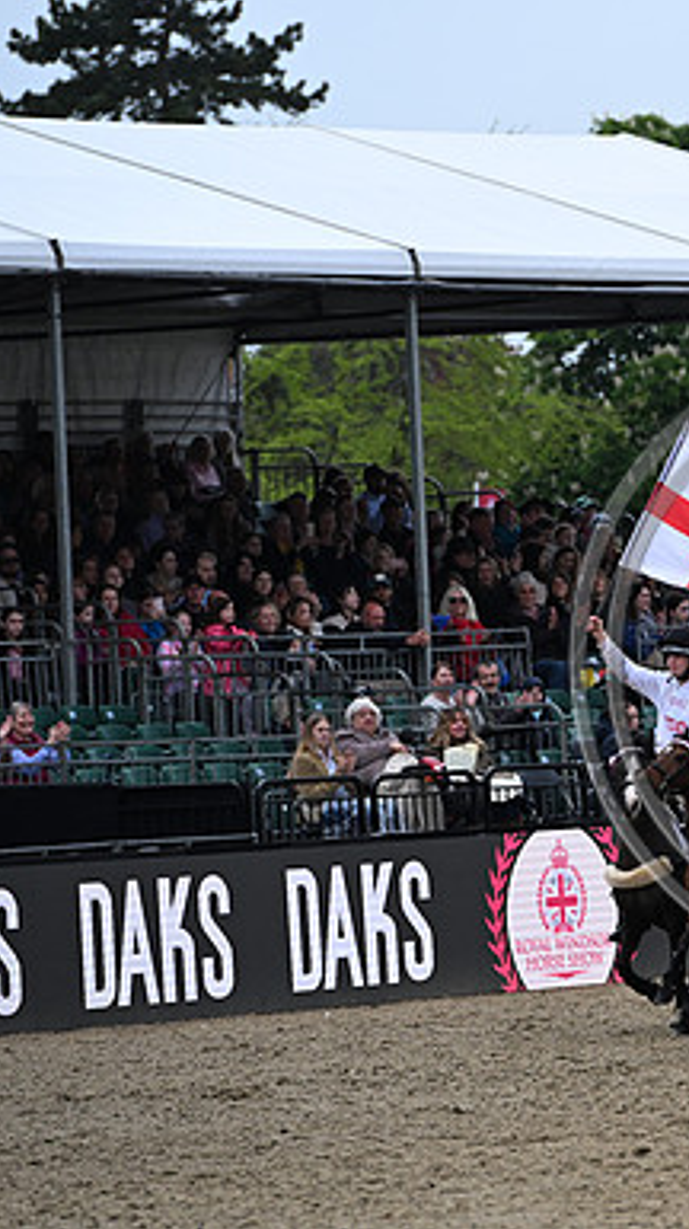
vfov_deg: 6.8
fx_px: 10284
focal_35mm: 316
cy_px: 614
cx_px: 864
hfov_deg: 3.8
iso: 1000
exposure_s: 1/1000
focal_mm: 200
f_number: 5.6
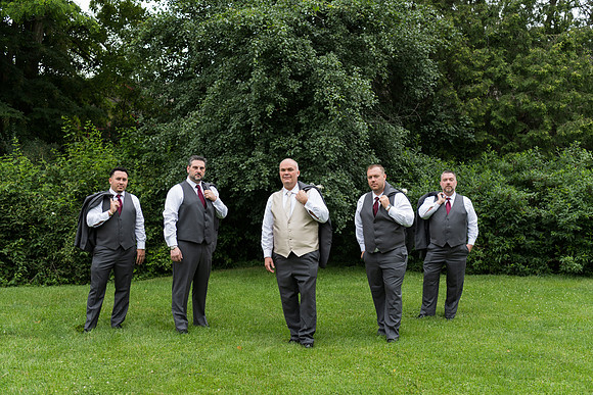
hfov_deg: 43.6
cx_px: 296
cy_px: 198
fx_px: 741
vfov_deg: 29.9
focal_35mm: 45
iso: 80
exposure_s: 1/320
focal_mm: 45
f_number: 2.8
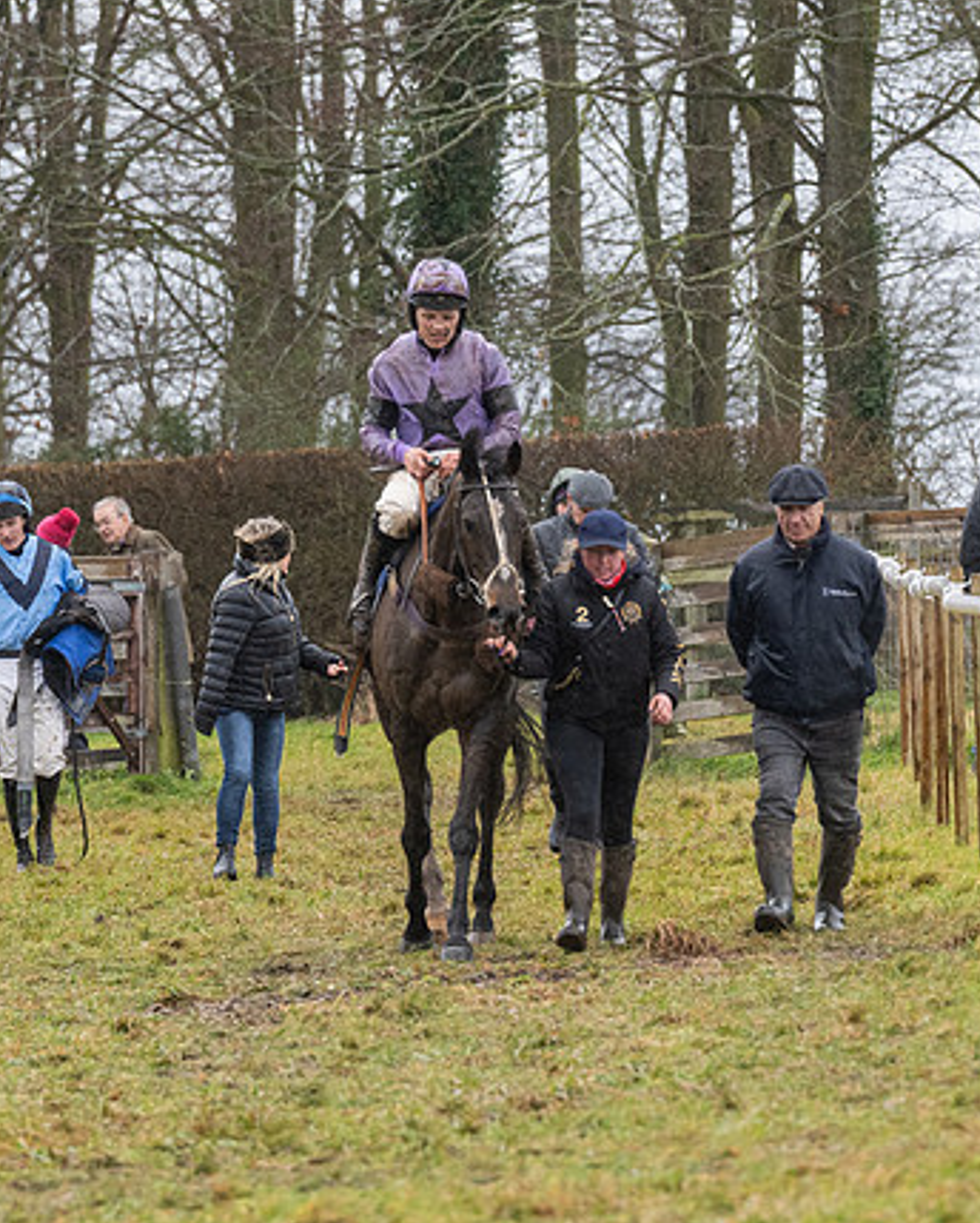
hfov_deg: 3.5
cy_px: 624
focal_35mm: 443
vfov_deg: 4.4
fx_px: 16038
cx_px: 642
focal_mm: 200
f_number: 5
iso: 800
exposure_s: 1/500
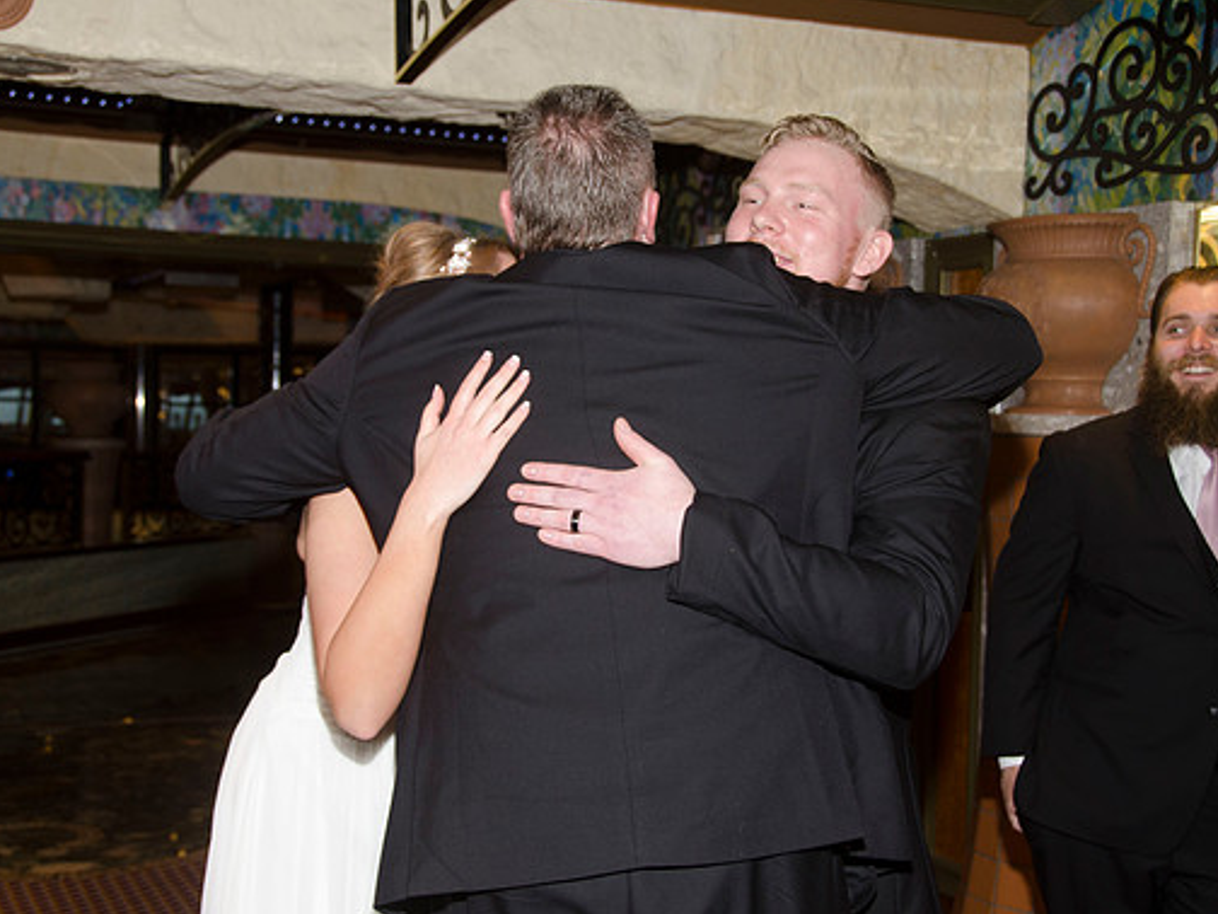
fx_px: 1689
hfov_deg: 39.7
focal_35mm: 48
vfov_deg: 30.3
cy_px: 457
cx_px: 592
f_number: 5.6
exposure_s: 1/60
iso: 400
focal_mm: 29
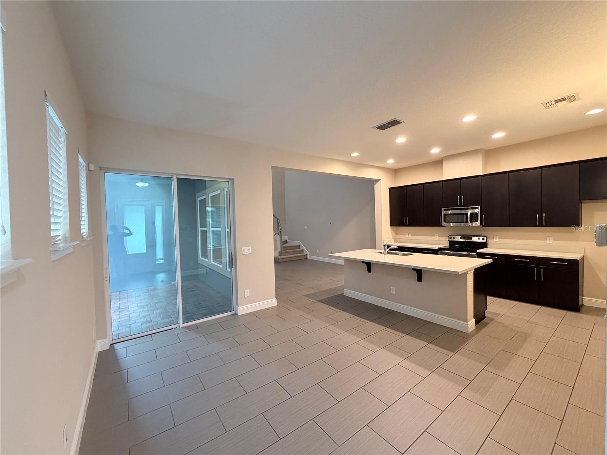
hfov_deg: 102.1
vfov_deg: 85.7
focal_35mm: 14
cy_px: 228
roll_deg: +2.0
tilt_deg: -0.8
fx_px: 245
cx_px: 304
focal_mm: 2.22
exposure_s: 1/60
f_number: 2.2
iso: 250
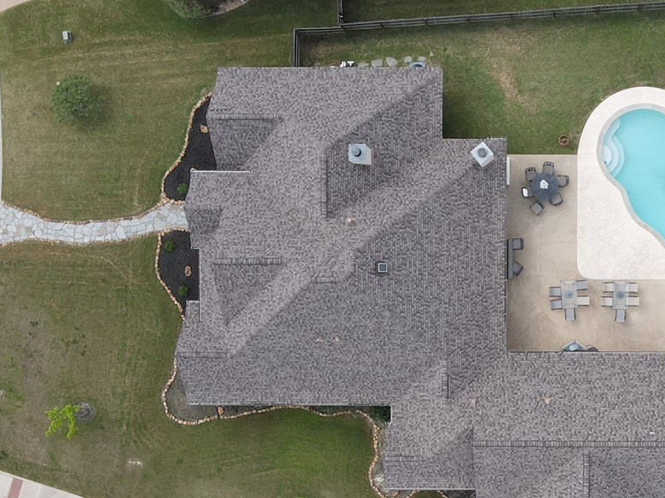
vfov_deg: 23.2
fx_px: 1210
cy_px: 324
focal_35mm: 63
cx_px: 533
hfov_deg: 30.0
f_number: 2.8
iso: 100
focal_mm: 4.5
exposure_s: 1/500
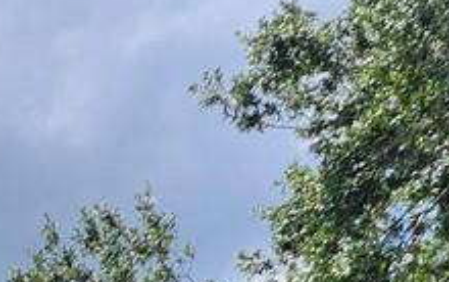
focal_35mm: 177
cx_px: -422
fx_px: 2168
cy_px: 1128
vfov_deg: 6.2
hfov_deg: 10.9
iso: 12
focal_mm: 6.4
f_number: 1.8
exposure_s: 1/1036
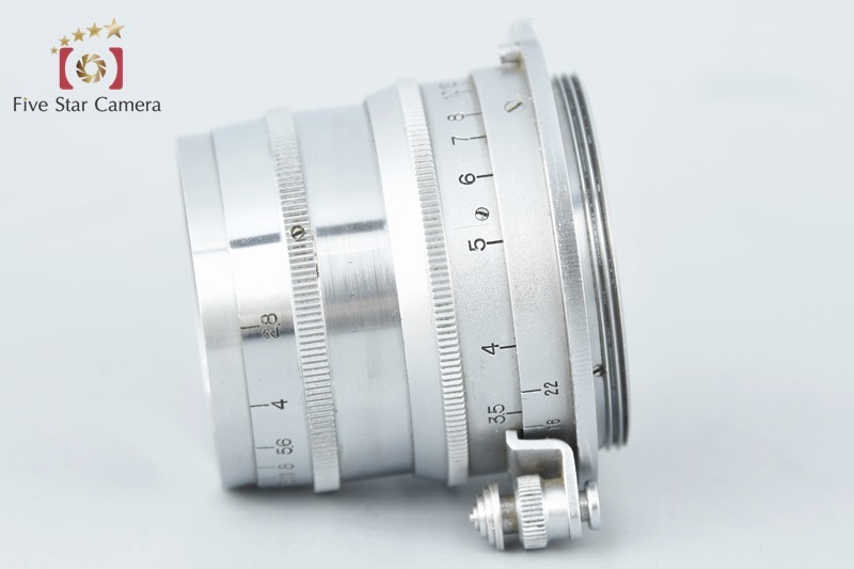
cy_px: 284
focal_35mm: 450
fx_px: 10672
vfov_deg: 3.1
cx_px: 427
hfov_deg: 4.6
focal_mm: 300
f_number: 11
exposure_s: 1/250
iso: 500
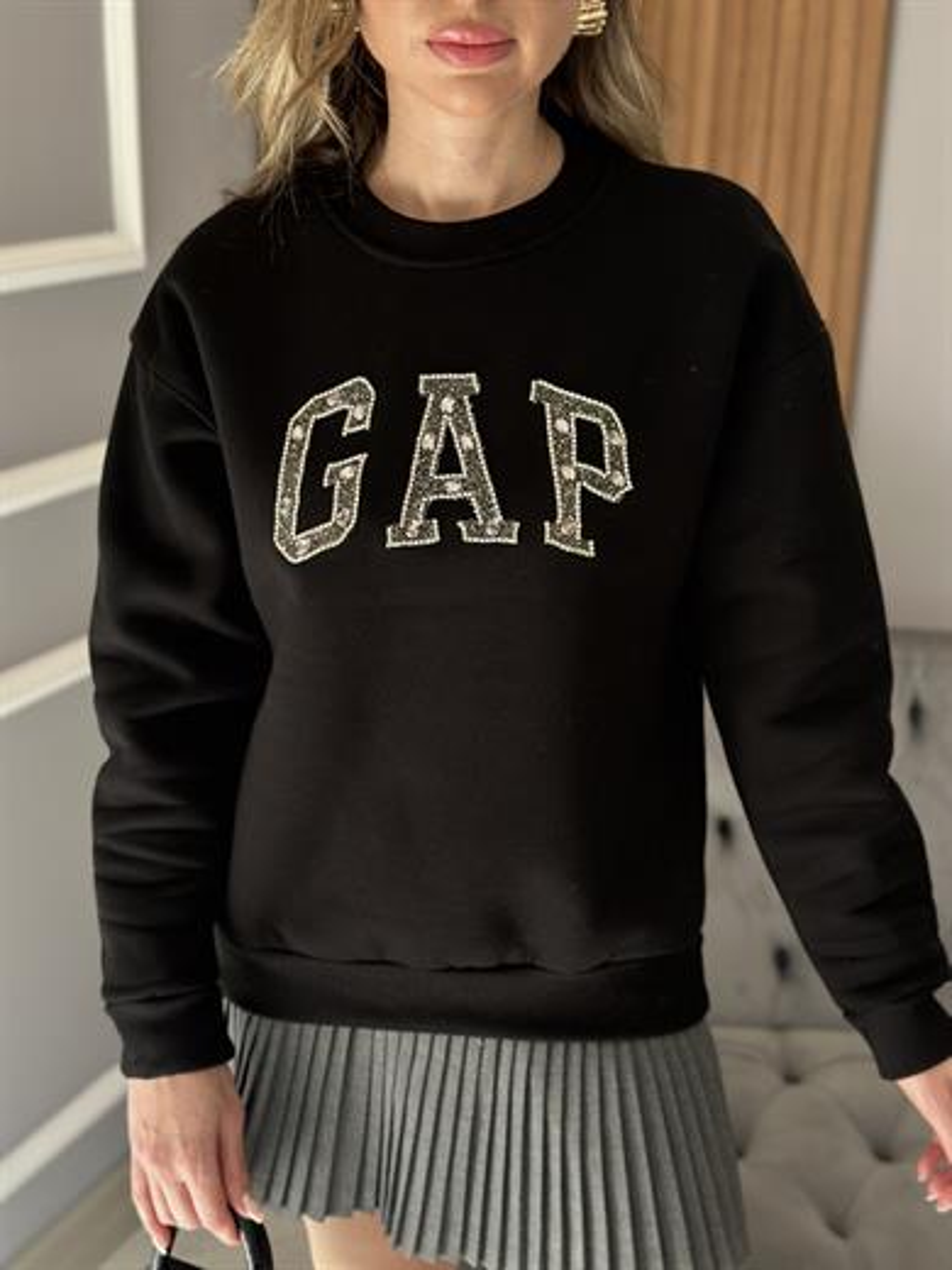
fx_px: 1760
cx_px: 476
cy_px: 635
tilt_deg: -18.9
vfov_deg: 39.7
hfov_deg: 30.3
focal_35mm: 48
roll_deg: -1.7
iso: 80
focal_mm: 6.86
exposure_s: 1/290
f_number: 1.78
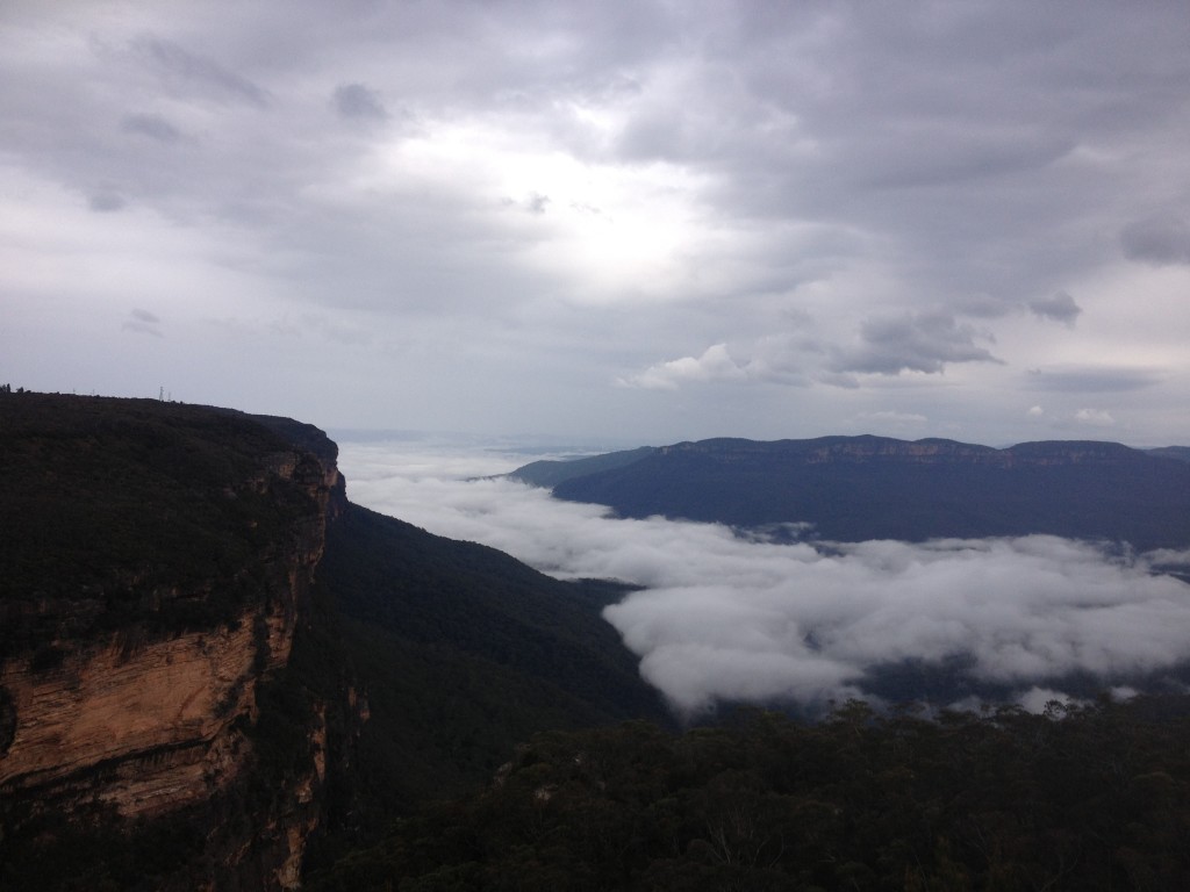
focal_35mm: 35
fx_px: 1203
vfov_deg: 40.7
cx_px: 595
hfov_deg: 52.6
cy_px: 446
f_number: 2.4
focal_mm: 4.28
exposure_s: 1/890
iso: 50
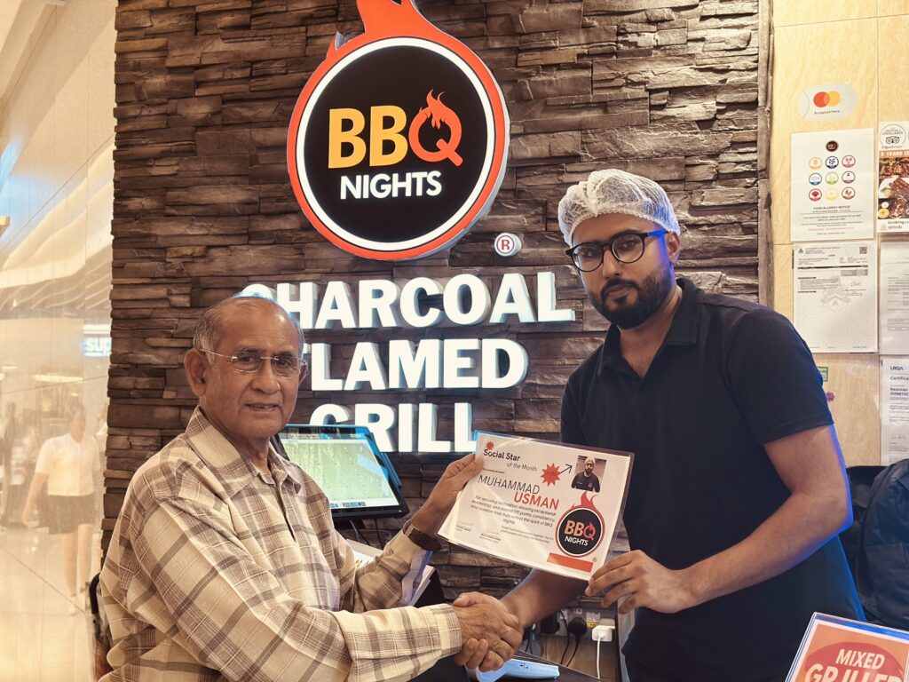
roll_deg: -0.6
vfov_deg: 30.3
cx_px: 454
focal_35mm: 48
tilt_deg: +3.9
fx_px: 1260
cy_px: 341
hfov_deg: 39.7
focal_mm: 6.86
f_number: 1.78
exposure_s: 1/60
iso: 320
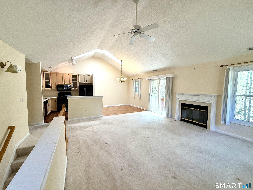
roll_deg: -0.4
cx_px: 126
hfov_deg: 102.1
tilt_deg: -3.4
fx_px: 102
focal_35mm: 14
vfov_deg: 85.7
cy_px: 95
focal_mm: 2.22
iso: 100
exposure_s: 1/120
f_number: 2.2
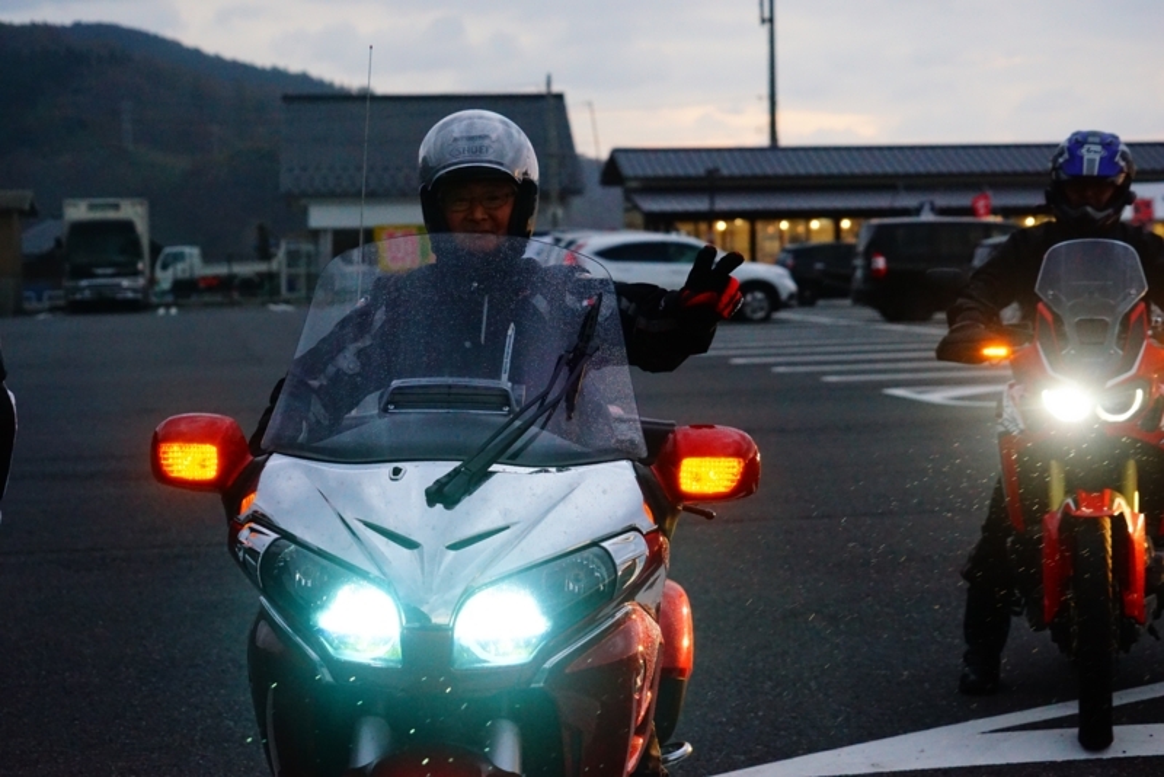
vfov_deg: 17.5
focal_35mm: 78
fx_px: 2523
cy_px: 388
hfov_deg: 26.0
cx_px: 582
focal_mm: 78
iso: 5000
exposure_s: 1/320
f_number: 5.6
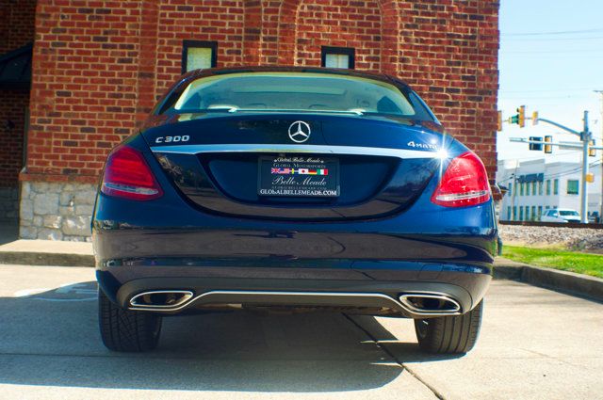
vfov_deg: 18.1
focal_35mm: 75
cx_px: 302
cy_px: 200
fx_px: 1255
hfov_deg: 27.0
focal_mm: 50
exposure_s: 1/200
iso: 500
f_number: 7.1
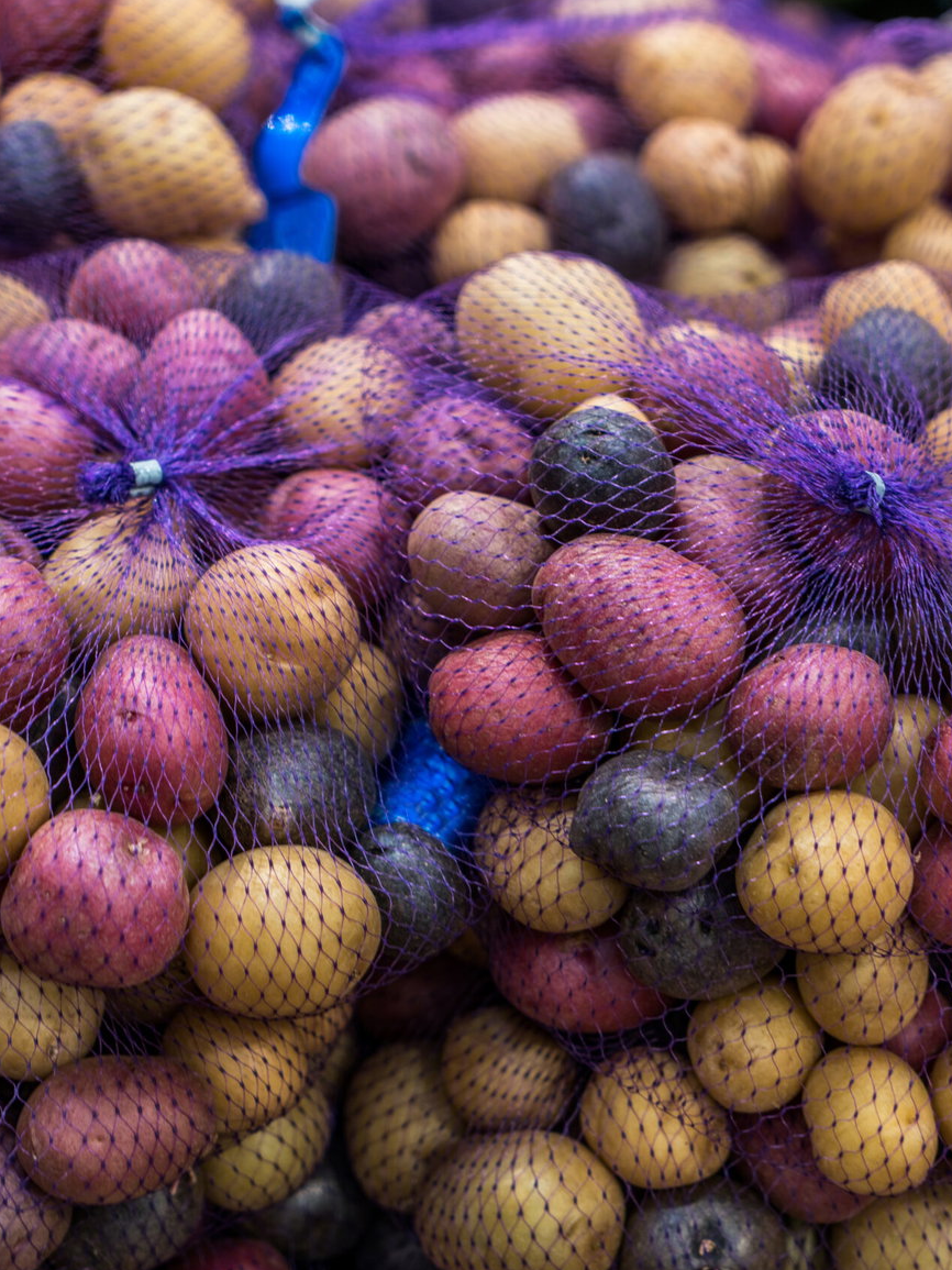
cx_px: 607
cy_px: 640
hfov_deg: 14.5
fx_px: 3741
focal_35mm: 102
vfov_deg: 19.3
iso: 125
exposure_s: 1/6
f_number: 4.5
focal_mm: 70
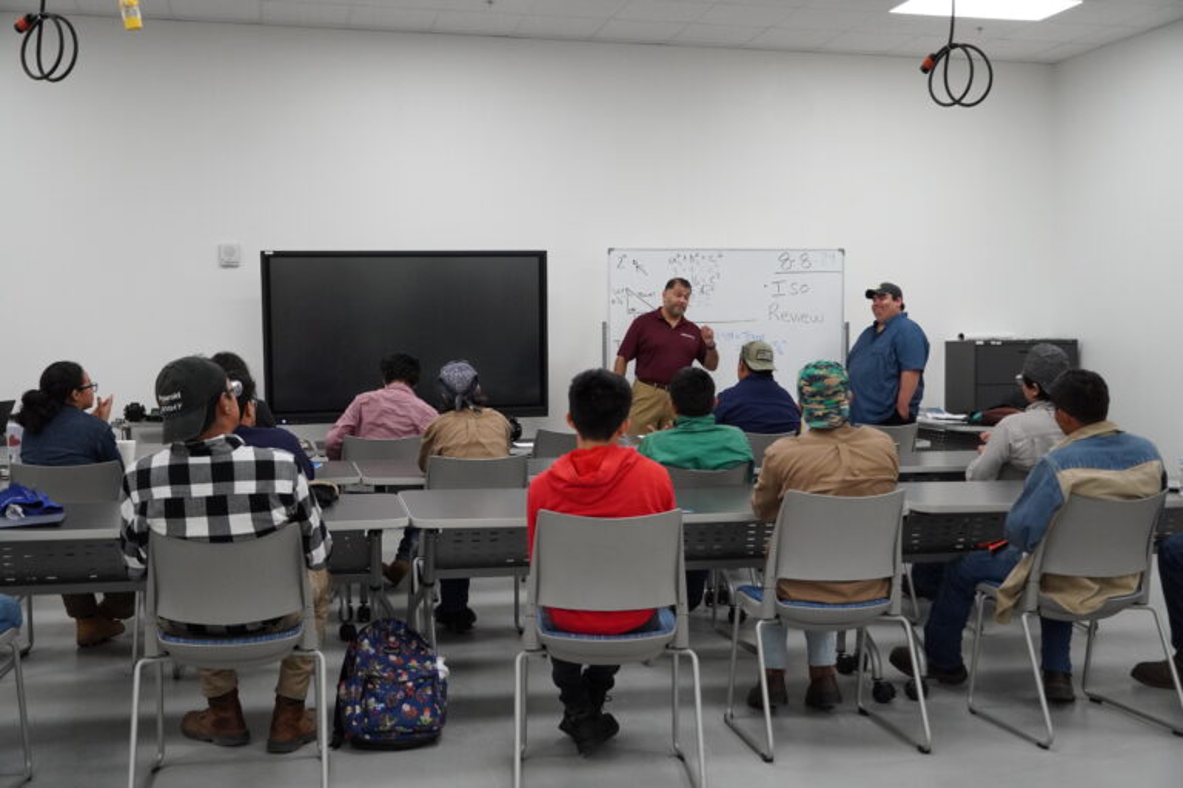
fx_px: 1429
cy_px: 394
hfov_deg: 45.0
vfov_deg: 30.8
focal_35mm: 44
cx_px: 592
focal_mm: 29
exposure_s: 1/160
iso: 1600
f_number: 4.5
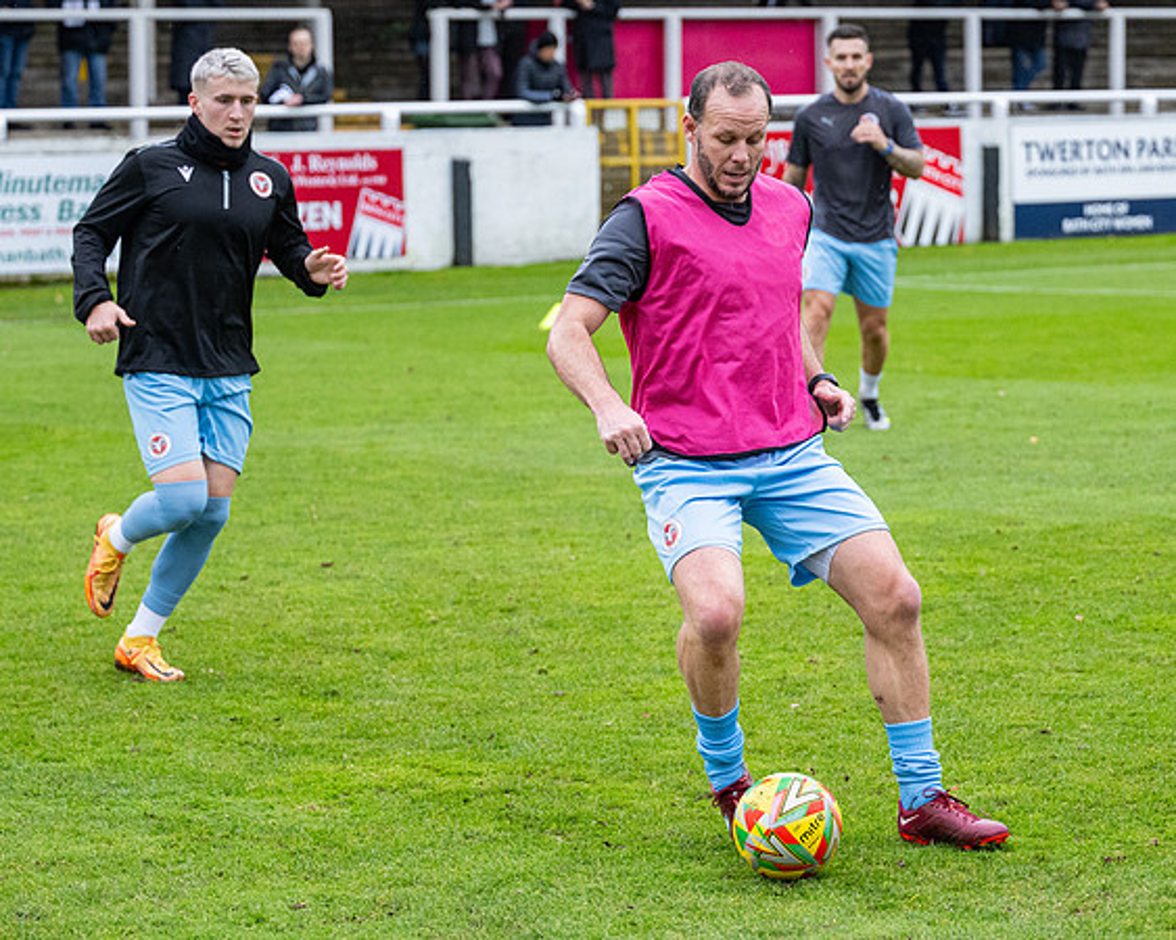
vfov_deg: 11.3
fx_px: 4771
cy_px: 473
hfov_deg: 14.0
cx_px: 700
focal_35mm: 137
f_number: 2.8
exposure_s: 1/800
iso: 1000
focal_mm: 70
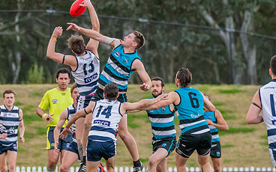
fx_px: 6018
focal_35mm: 800
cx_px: 88
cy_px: 97
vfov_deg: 1.6
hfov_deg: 2.6
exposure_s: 1/1600
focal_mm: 350
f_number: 6
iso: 2800
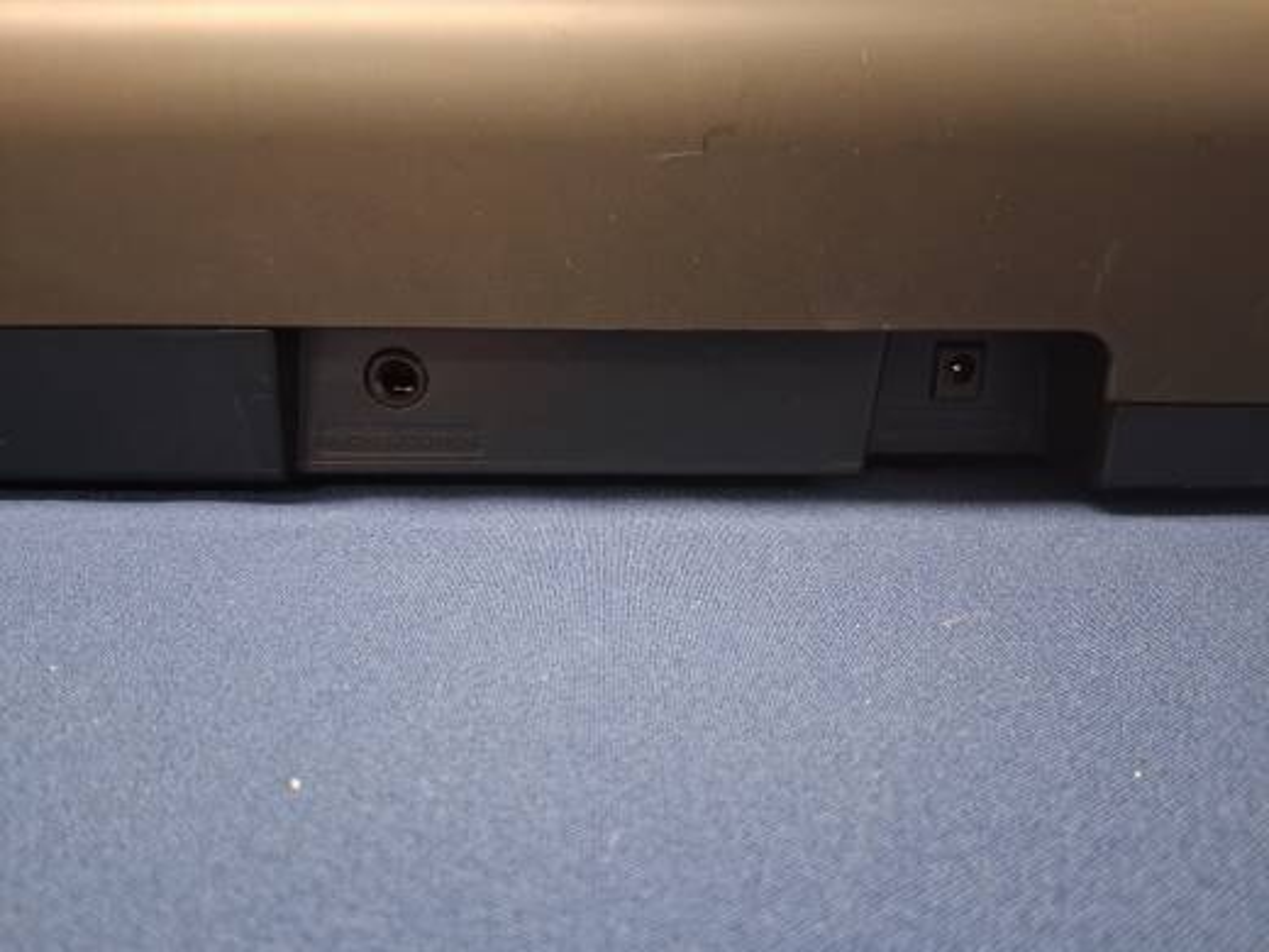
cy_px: 476
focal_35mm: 26
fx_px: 953
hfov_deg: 67.3
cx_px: 634
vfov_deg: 53.1
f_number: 1.8
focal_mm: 3.98
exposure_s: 1/24
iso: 640
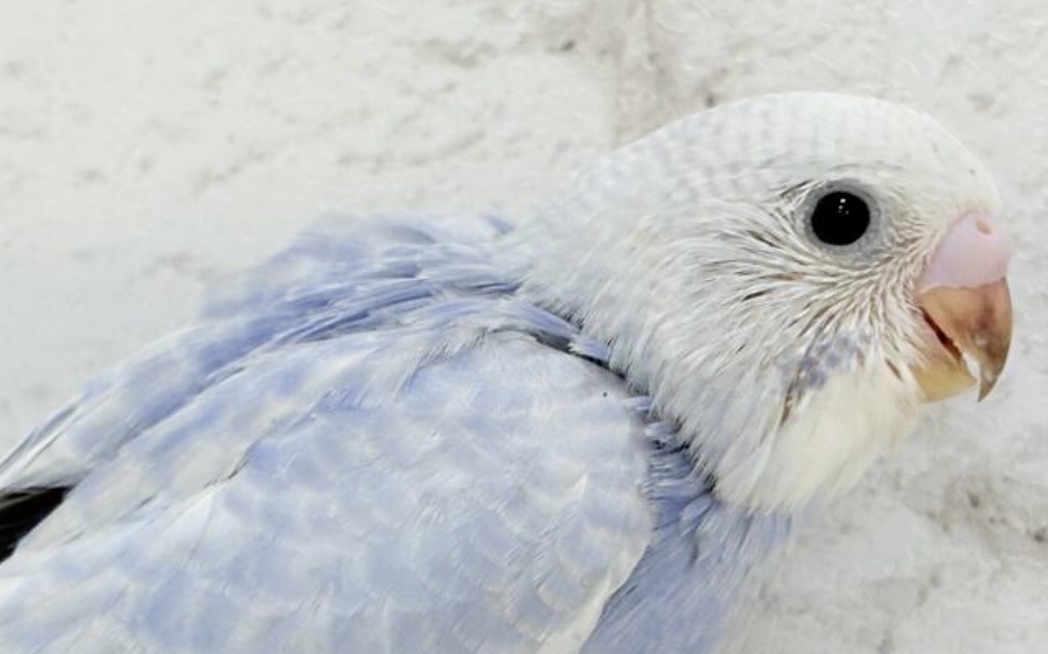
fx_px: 2969
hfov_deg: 20.0
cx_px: 402
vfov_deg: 12.6
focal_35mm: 104
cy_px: 432
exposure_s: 1/100
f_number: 1.6
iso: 80
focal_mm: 5.96
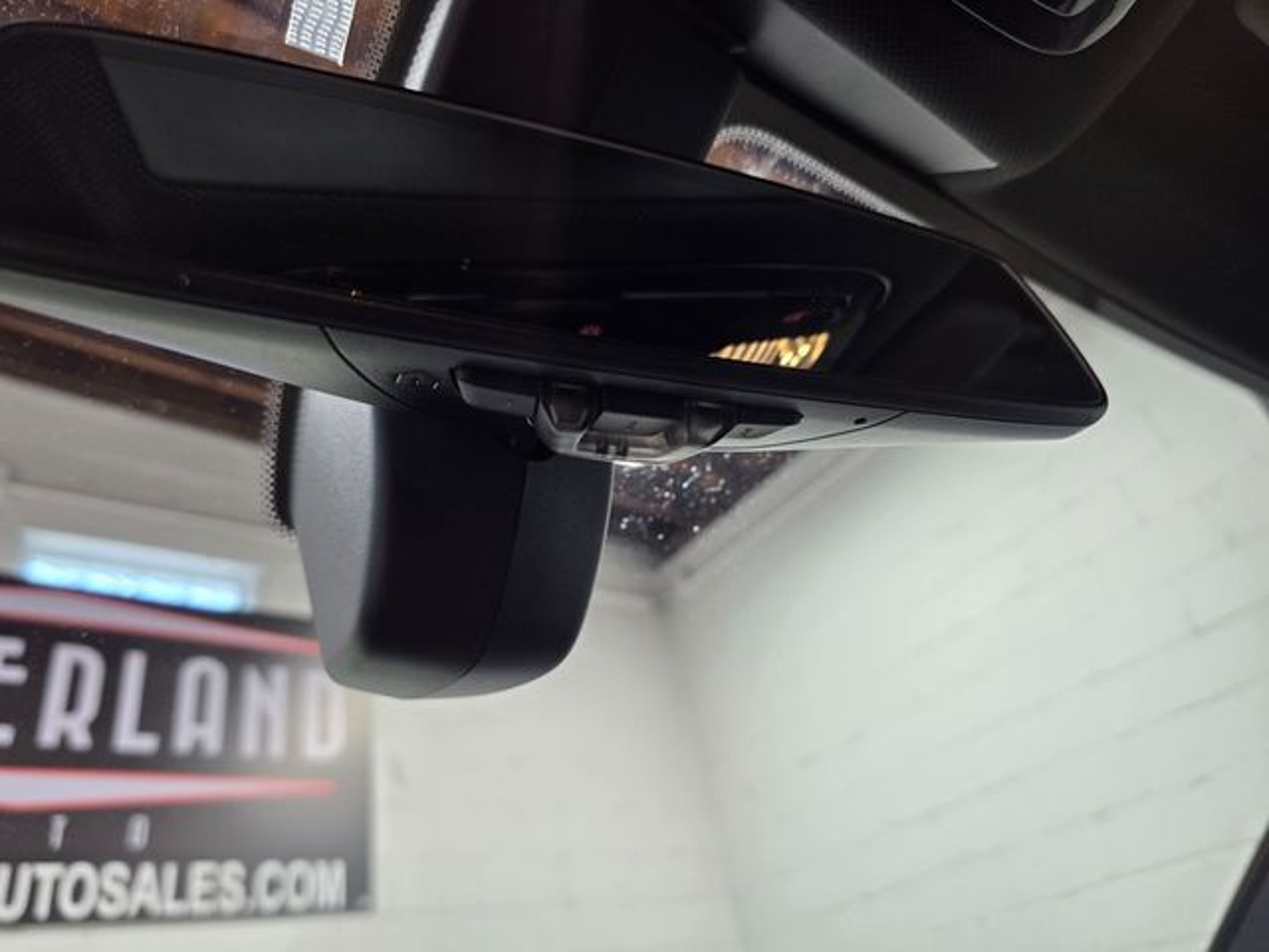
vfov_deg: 58.9
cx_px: 634
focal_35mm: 23
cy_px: 476
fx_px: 843
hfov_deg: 73.9
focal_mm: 6.3
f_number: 1.7
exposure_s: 1/52.7
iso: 100
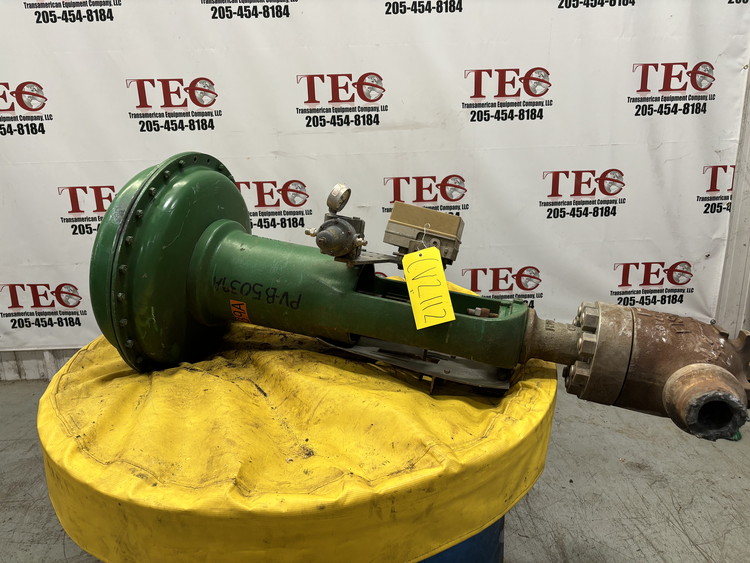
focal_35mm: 26
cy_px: 282
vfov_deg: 53.1
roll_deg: +1.2
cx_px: 375
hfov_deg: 67.3
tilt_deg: -16.1
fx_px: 563
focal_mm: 5.96
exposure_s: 1/60
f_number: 1.6
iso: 125
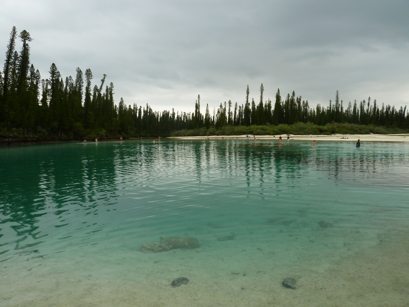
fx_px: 295
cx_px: 204
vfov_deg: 54.9
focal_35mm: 25
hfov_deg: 69.4
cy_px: 154
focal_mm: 4.1
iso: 80
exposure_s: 1/125
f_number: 4
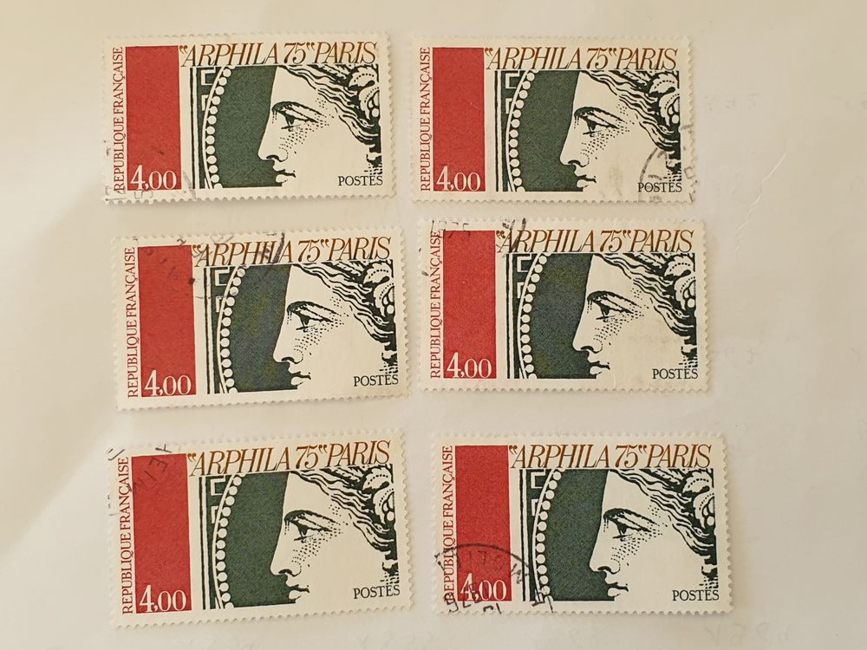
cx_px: 434
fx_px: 651
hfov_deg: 67.3
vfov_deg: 53.1
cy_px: 325
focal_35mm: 26
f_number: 2.4
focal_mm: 4.3
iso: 64
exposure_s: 1/50
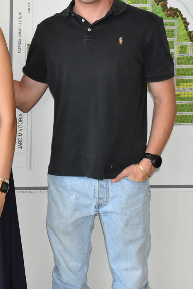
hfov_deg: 16.8
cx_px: -68
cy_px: 102
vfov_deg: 26.5
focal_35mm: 76
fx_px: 611
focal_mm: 26
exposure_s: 1/160
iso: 1600
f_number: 5.6
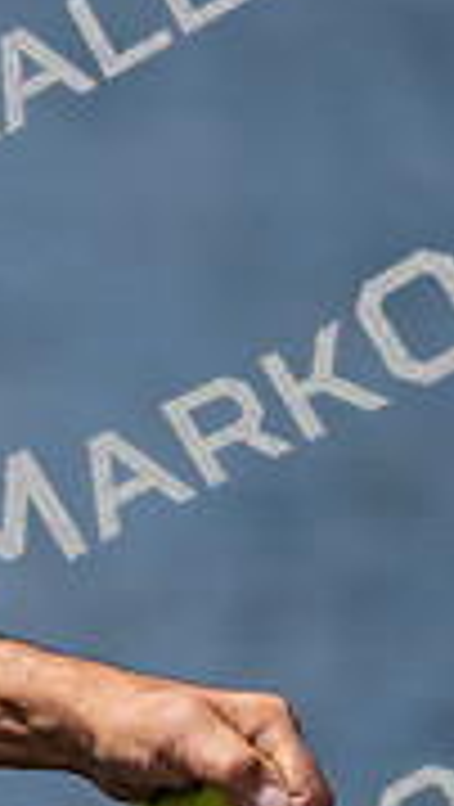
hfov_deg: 0.6
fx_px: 43535
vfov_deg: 1.1
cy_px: 417
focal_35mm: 2039
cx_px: -755
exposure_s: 1/2000
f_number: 6.3
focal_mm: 600
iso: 250
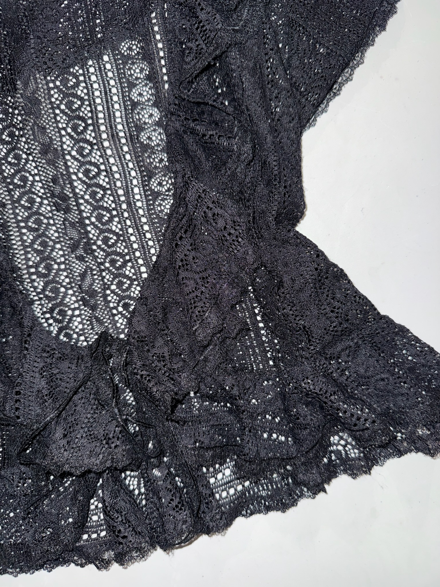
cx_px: 220
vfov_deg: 71.6
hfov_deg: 56.8
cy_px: 294
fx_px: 407
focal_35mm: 24
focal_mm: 6.76
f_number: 1.78
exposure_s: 1/39
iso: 80
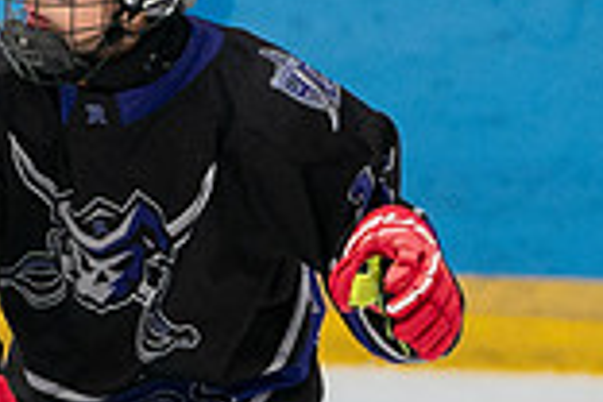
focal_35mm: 1165
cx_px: 155
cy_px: 421
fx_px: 19512
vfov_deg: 1.2
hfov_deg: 1.8
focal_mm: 150
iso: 2000
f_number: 3.2
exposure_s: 1/1000
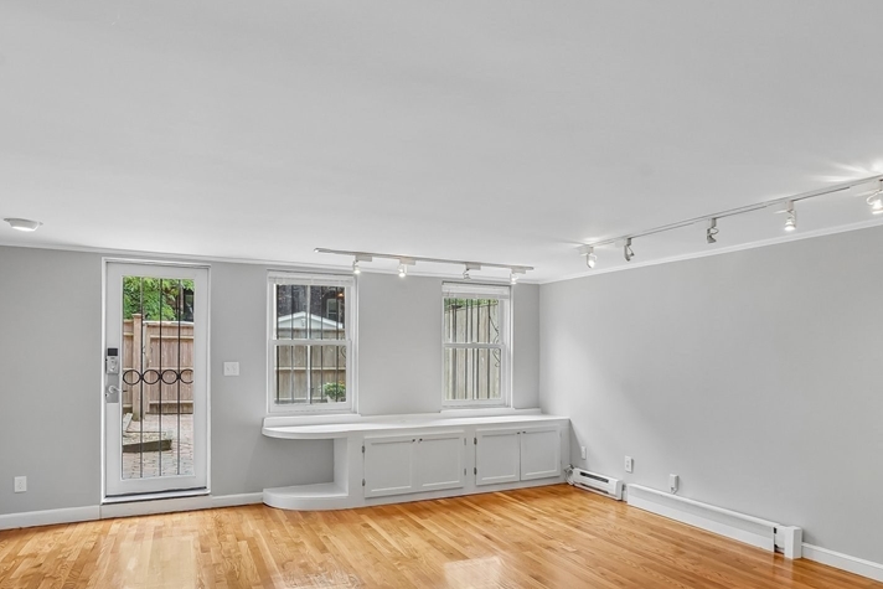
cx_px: 541
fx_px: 564
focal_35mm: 23
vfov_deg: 54.5
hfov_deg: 75.0
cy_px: 368
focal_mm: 16
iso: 800
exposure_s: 1/30
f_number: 8
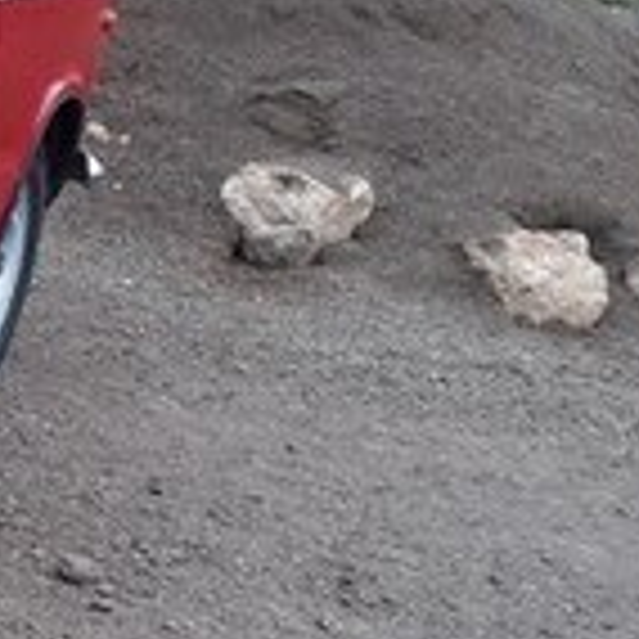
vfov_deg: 15.7
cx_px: -688
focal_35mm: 111
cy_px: 299
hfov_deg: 13.3
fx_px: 2318
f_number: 1.9
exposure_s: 1/100
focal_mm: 3.6
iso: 40
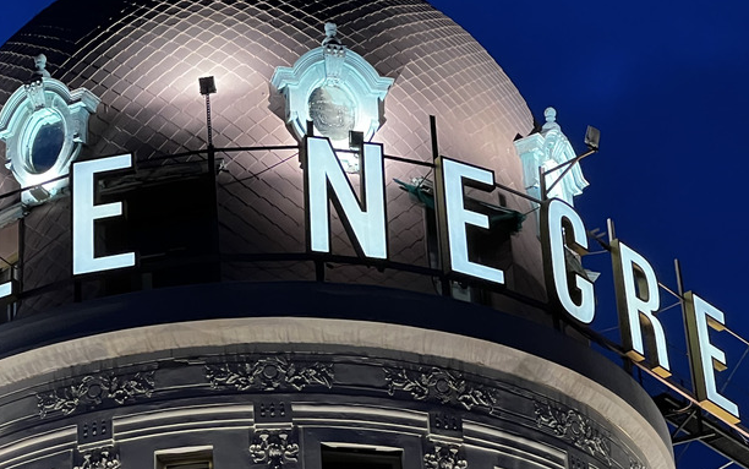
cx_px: 376
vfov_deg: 8.2
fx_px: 3267
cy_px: 214
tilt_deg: +31.4
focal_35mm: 160
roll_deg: +3.6
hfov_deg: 13.1
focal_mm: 9
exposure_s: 1/50
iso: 640
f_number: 2.8
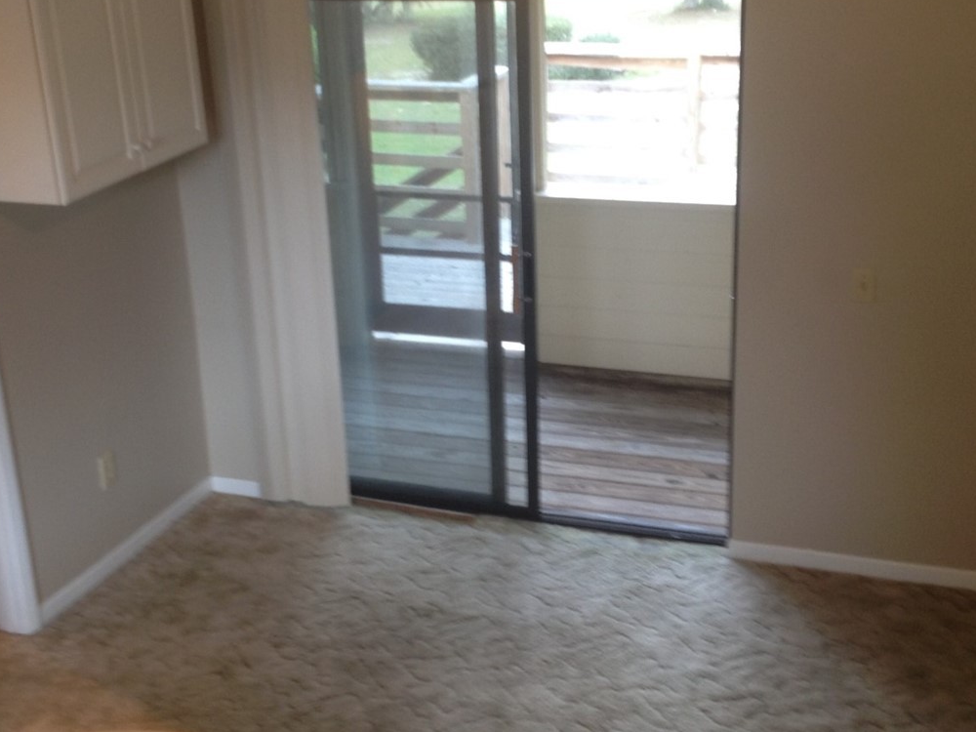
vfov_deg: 26.1
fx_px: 1579
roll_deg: +3.1
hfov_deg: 34.3
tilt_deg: -22.7
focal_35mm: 56
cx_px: 440
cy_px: 353
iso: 50
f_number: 2.4
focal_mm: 4.28
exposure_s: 1/20
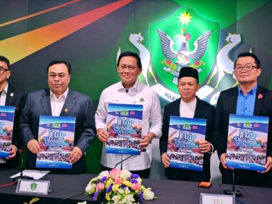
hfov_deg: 34.4
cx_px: 138
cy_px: 100
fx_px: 440
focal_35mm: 56
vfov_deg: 26.1
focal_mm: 6.83
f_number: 2
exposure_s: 1/100
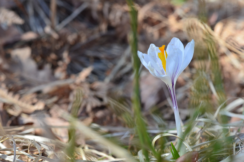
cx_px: 122
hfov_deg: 27.1
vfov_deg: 18.1
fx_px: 507
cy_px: 81
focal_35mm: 75
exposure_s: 1/200
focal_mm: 50
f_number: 7.1
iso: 250
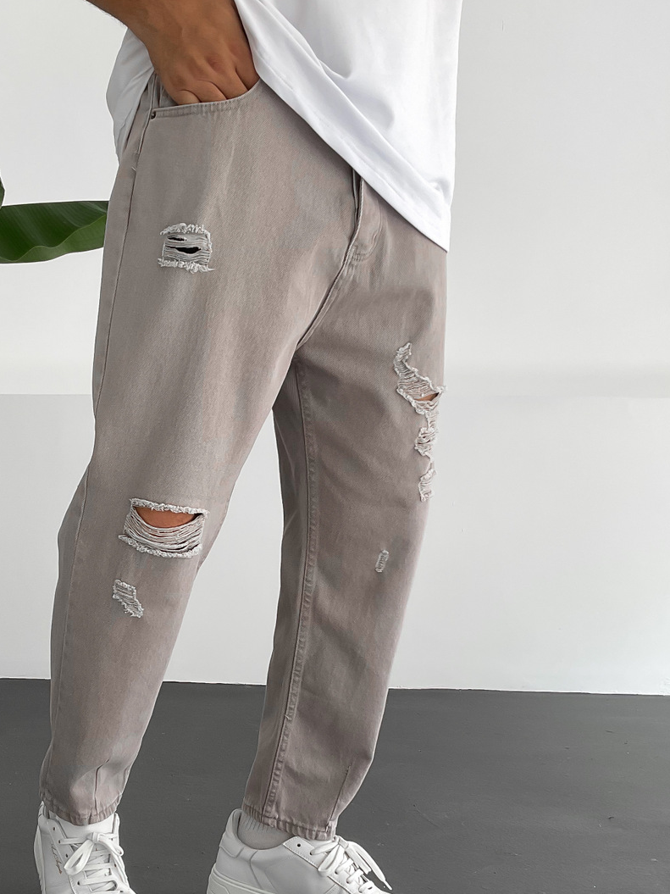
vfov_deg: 42.5
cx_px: 211
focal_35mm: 44
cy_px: 582
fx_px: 1136
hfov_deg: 32.5
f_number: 1.8
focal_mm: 3
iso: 25
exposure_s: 1/120
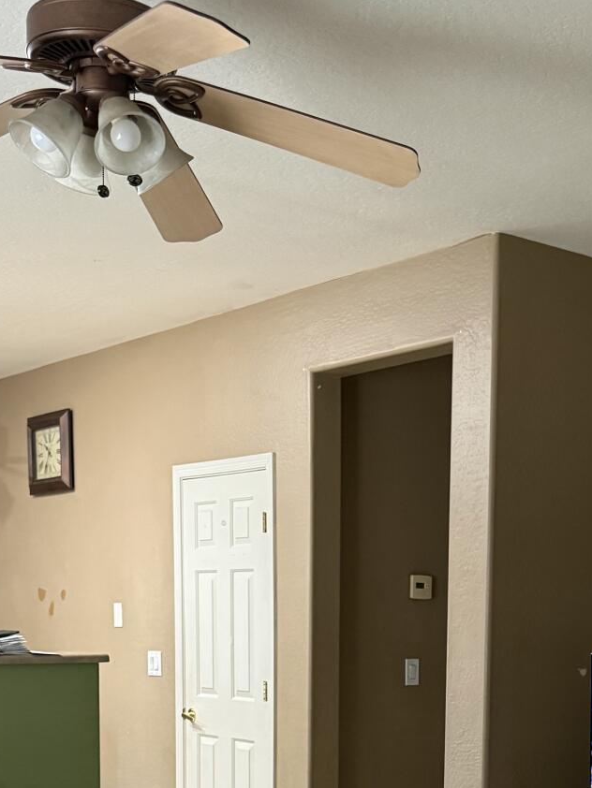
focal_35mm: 57
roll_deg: -1.3
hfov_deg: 25.4
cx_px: 436
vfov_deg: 31.8
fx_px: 1299
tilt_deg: -5.1
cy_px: 739
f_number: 1.78
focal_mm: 6.76
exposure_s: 1/60
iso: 640
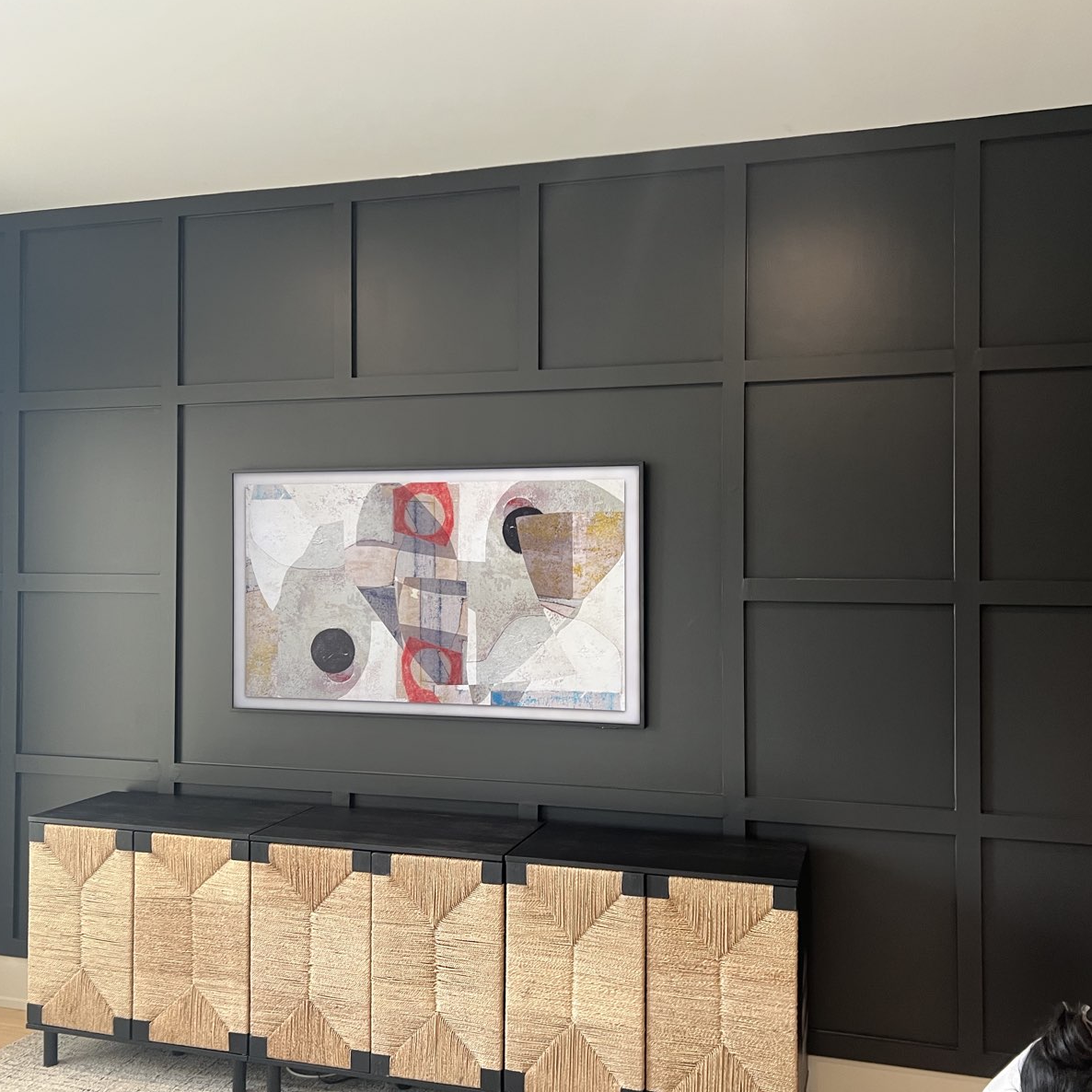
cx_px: 581
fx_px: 1106
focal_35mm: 31
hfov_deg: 52.5
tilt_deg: +2.0
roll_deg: -1.2
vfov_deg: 52.5
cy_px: 540
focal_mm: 5.7
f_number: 1.5
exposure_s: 1/60
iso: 125
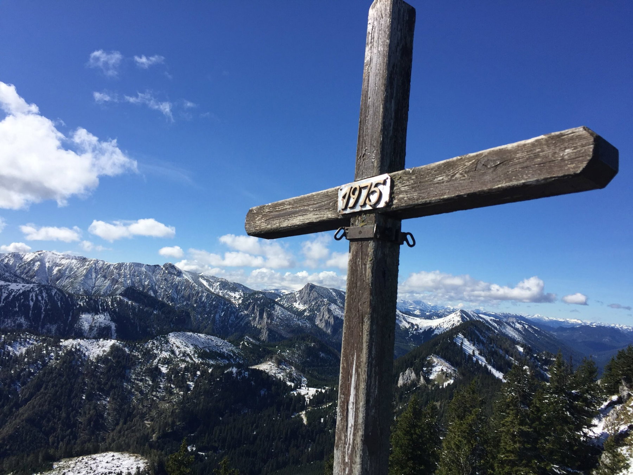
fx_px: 530
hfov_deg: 61.7
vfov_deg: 48.2
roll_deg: -4.3
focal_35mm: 29
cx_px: 316
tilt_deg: +8.6
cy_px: 238
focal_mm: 4.15
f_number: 2.2
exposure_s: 1/2825
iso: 32
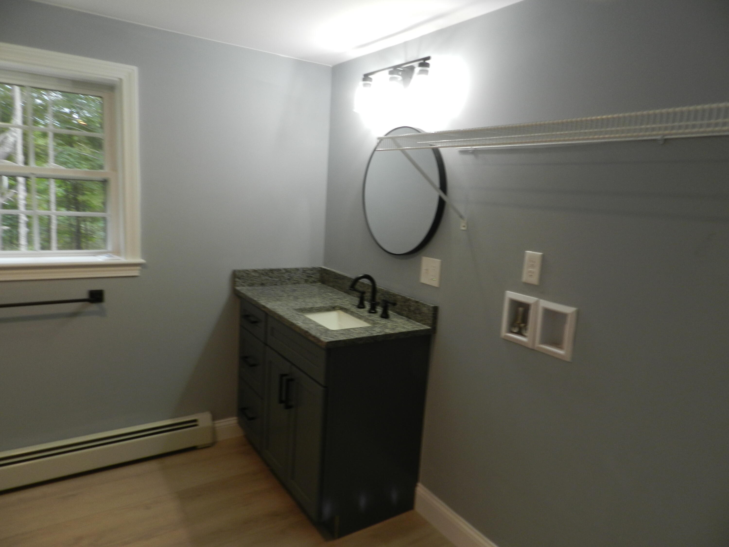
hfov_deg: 73.9
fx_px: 484
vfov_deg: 58.9
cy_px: 274
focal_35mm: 23
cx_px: 364
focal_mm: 4
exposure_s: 1/30
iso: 160
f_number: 3.4
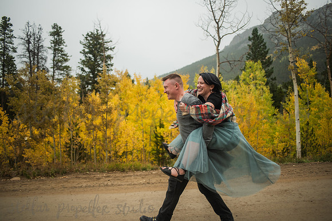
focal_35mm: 28
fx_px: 258
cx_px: 166
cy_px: 110
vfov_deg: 46.4
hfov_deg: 65.5
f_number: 2.8
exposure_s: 1/160
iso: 320
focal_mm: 28
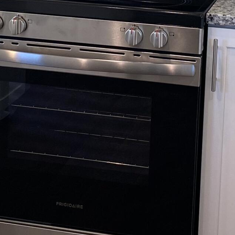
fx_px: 837
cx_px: 129
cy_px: -24
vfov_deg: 15.5
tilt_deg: -10.4
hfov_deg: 16.0
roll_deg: -2.2
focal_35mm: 109
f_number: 1.8
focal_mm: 4.25
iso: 80
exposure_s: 1/120
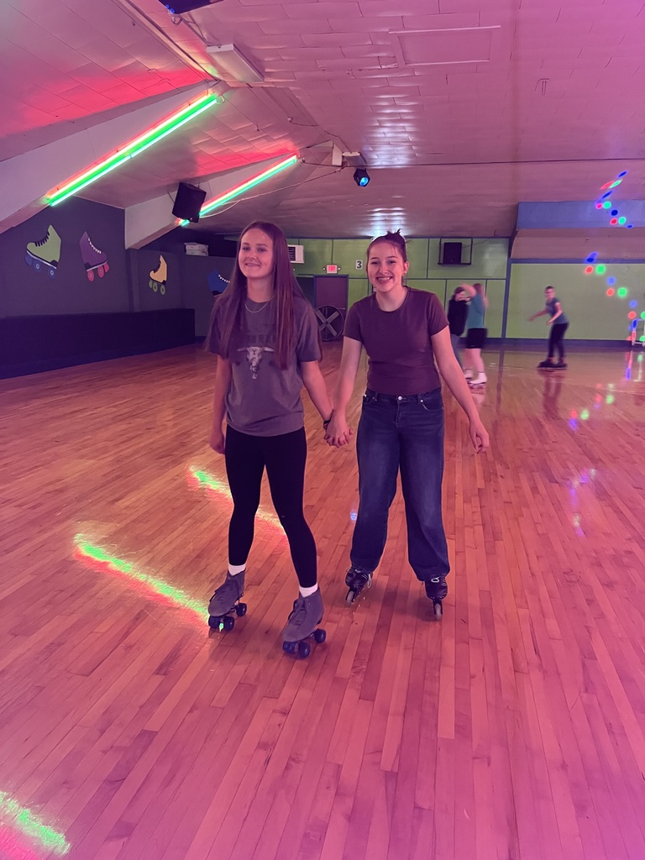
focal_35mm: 26
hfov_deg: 53.1
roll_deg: -1.8
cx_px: 322
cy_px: 430
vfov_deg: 67.3
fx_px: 646
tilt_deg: -13.8
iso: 640
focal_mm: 5.1
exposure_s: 1/30
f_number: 1.6
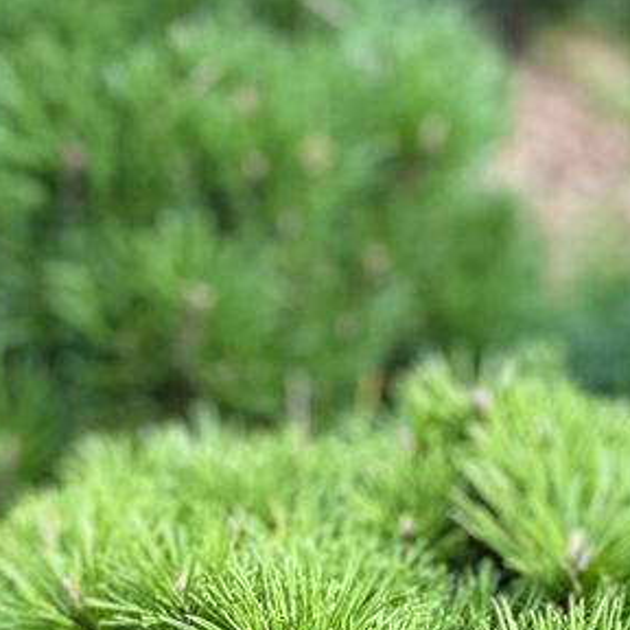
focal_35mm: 103
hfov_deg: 16.9
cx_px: 354
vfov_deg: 16.0
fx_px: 2121
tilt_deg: -28.9
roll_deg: -3.6
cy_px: 827
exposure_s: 1/529
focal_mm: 6.86
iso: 80
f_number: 1.78
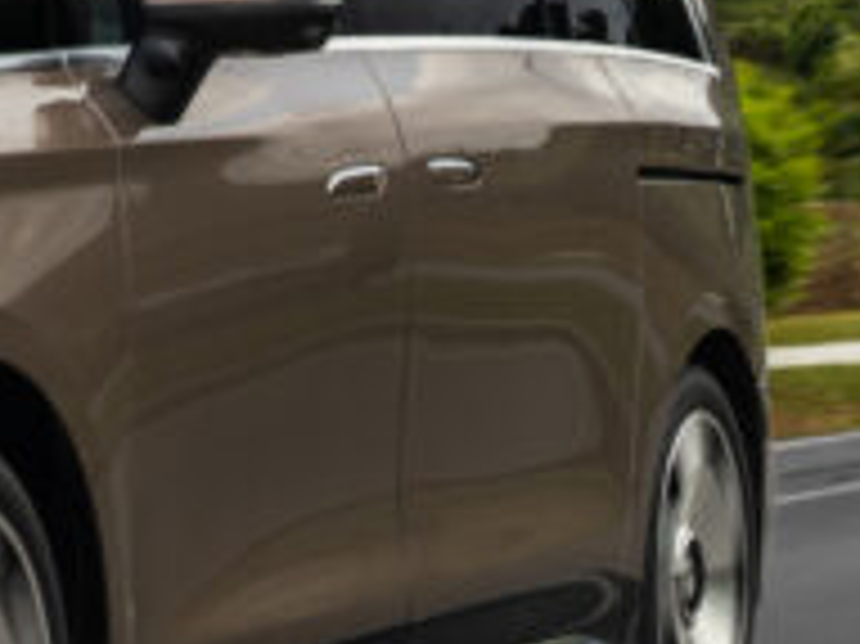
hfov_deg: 10.7
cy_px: 426
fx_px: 4221
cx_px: -833
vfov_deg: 8.7
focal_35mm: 170
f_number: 9
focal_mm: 33
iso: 100
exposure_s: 1/25
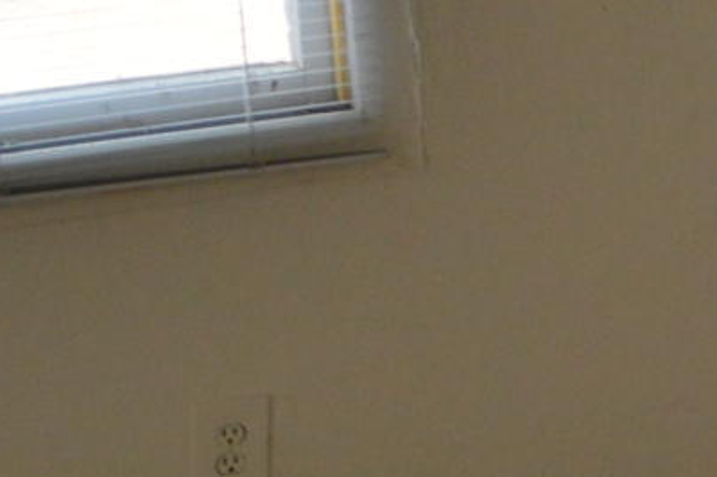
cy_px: -91
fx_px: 2463
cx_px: 1896
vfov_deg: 10.9
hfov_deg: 12.0
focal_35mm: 124
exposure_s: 1/60
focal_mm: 11
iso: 500
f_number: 3.5
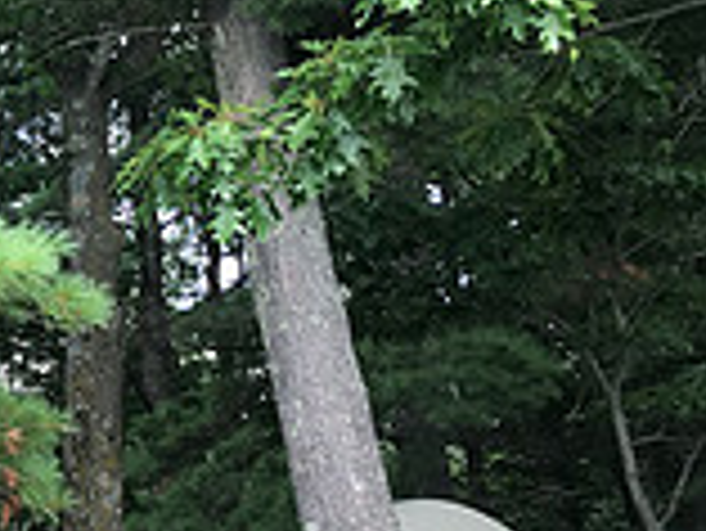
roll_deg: +0.1
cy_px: 394
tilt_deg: +8.9
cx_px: -522
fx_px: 2184
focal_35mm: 107
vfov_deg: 13.8
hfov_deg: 15.9
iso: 32
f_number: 2.2
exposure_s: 1/120
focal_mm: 4.15
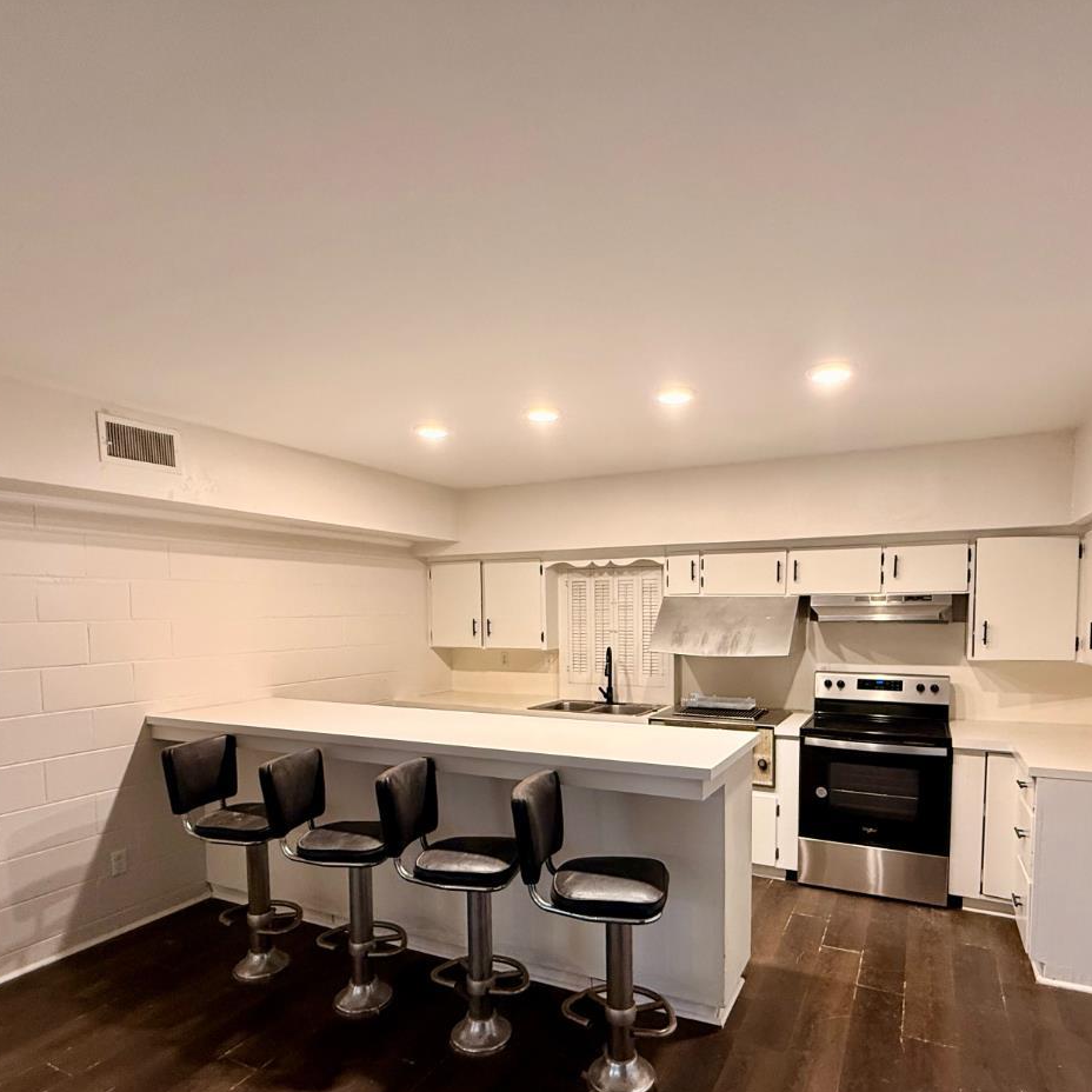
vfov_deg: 74.0
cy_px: 656
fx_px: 714
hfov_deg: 74.7
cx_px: 584
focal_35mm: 20
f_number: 2.2
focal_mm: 2.22
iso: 200
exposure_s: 1/60
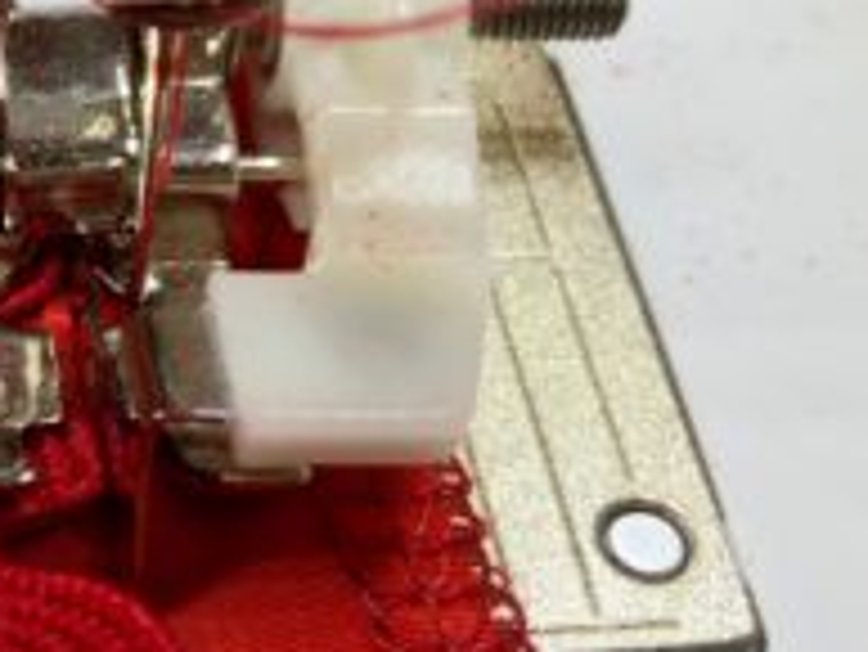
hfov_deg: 21.2
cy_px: 283
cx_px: -117
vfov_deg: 17.0
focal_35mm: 87
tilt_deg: -49.3
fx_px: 2183
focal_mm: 4
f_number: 1.8
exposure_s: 1/120
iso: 100
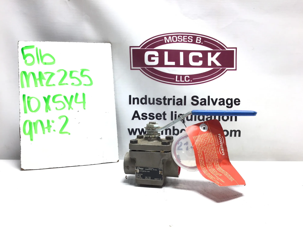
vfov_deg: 45.4
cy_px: 114
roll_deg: +0.7
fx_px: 271
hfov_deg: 58.4
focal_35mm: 31
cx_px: 152
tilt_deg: -4.7
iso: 32
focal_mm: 3.3
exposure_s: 1/100
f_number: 2.4
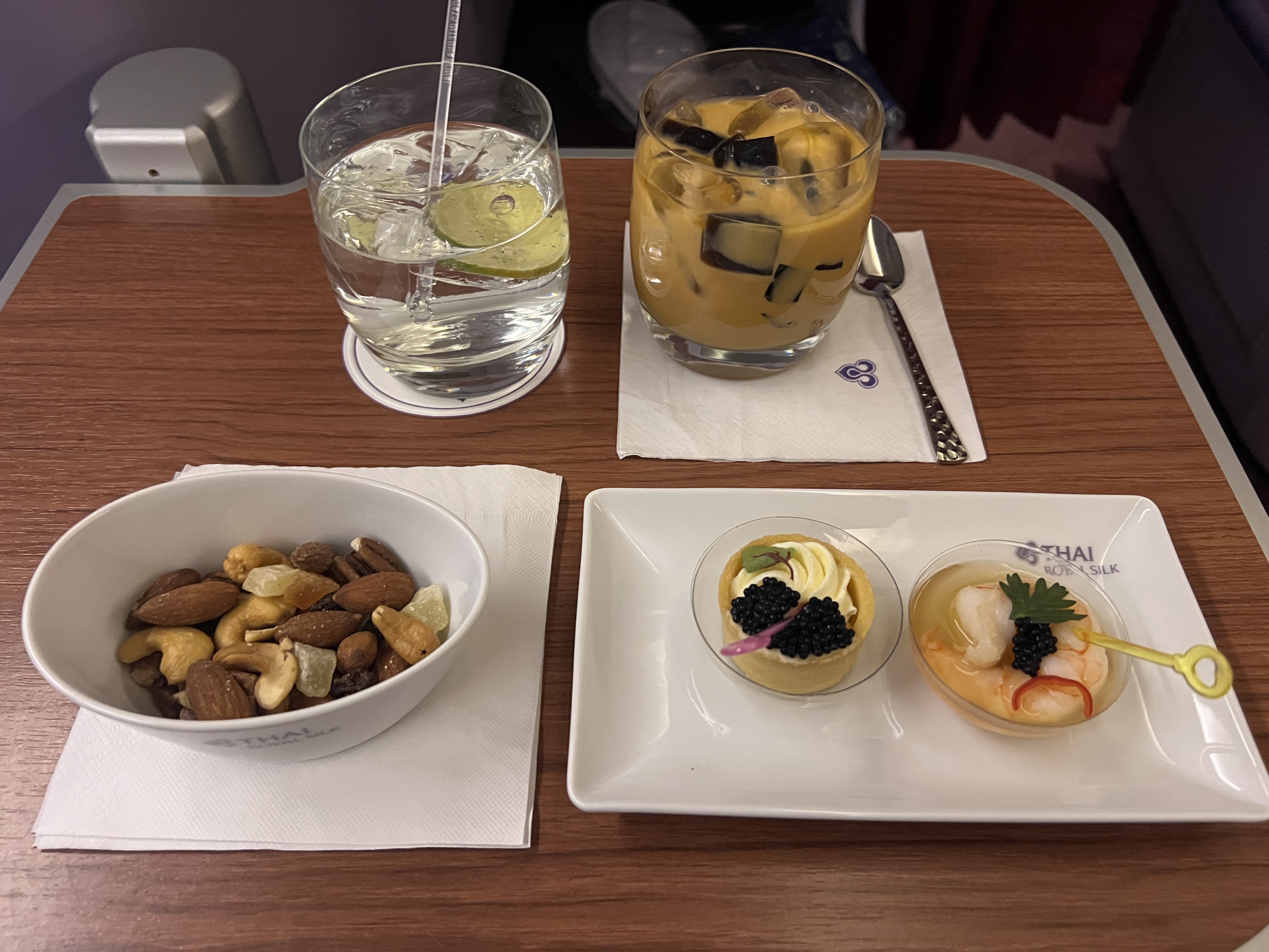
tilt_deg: -49.5
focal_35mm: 26
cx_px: 634
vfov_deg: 53.1
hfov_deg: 67.3
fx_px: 953
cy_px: 476
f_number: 1.5
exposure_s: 1/28
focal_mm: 5.7
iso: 500
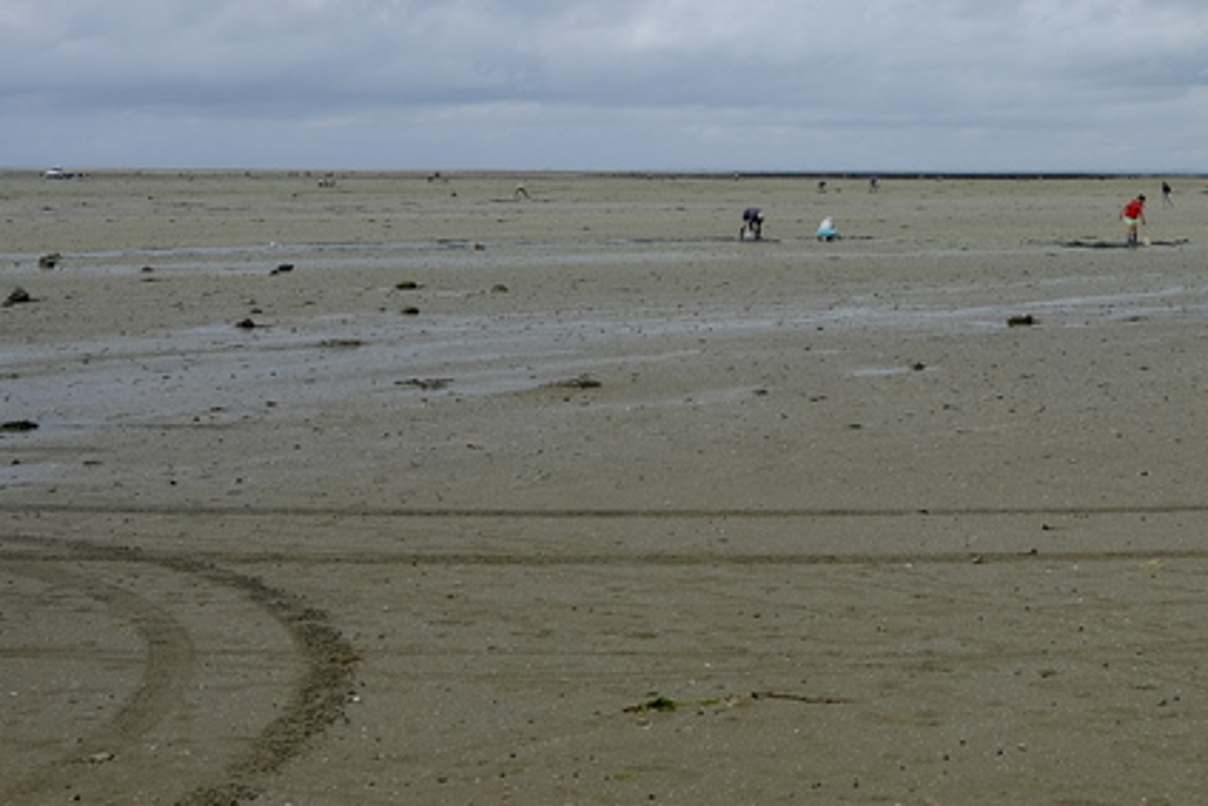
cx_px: 1043
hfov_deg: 29.5
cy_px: 75
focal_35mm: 66
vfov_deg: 20.2
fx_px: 2215
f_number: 8
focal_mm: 23
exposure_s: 1/300
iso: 400
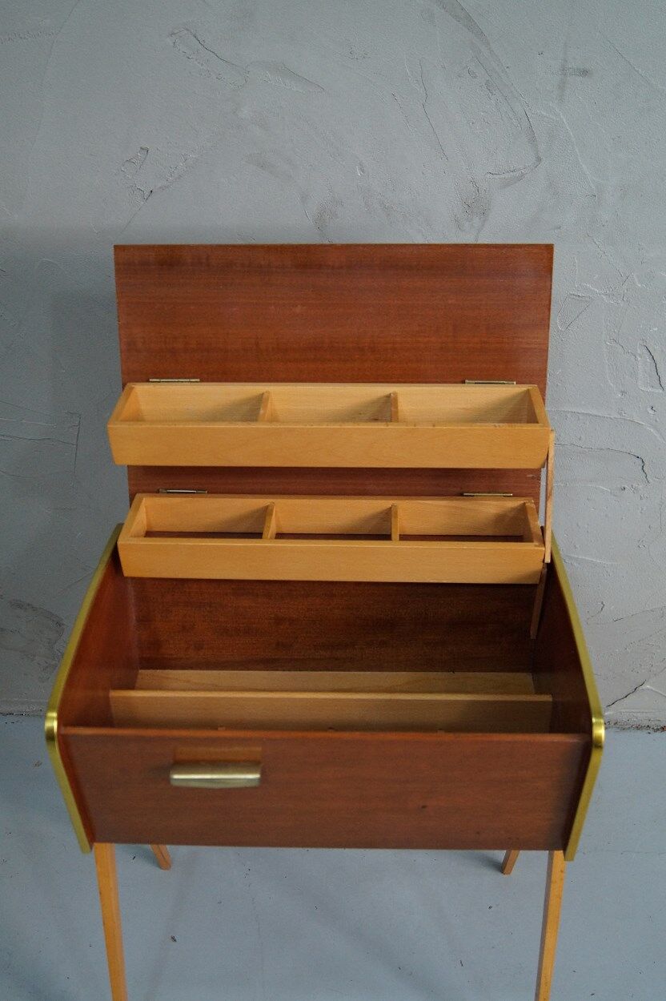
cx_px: 333
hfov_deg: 36.8
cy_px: 500
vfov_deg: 53.2
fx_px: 1000
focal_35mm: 36
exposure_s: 1/160
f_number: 4
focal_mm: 24
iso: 1250
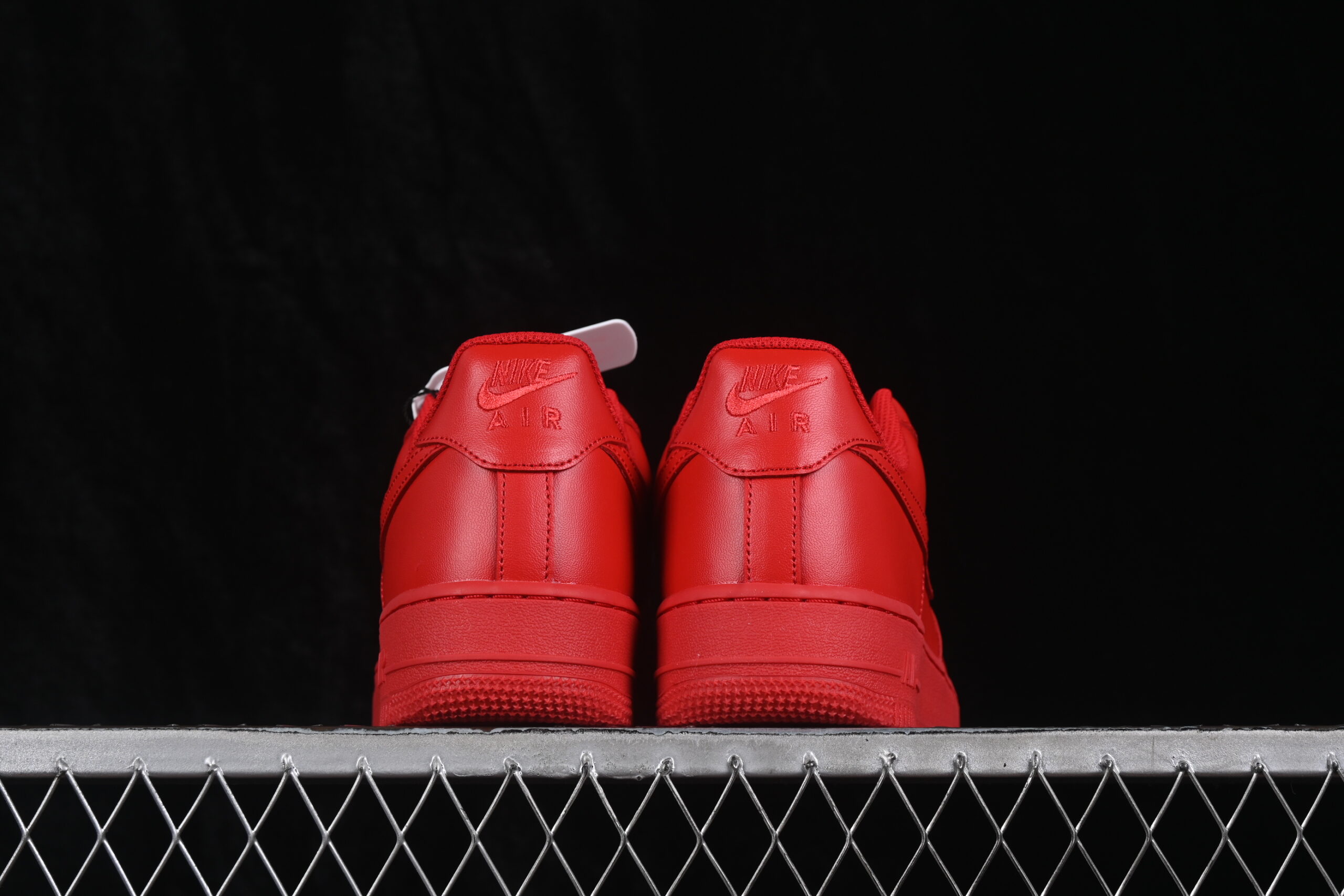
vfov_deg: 18.2
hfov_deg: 27.0
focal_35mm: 75
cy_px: 448
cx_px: 672
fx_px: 2800
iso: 160
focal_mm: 50
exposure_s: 1/80
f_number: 8
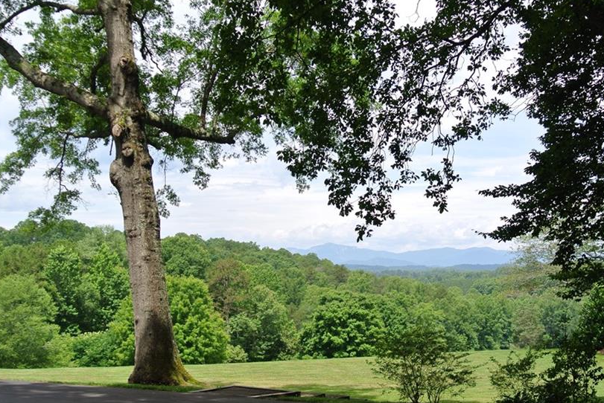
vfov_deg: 25.5
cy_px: 224
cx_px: 364
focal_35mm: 53
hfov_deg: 37.3
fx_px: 890
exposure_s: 1/500
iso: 100
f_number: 4.5
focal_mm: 15.7
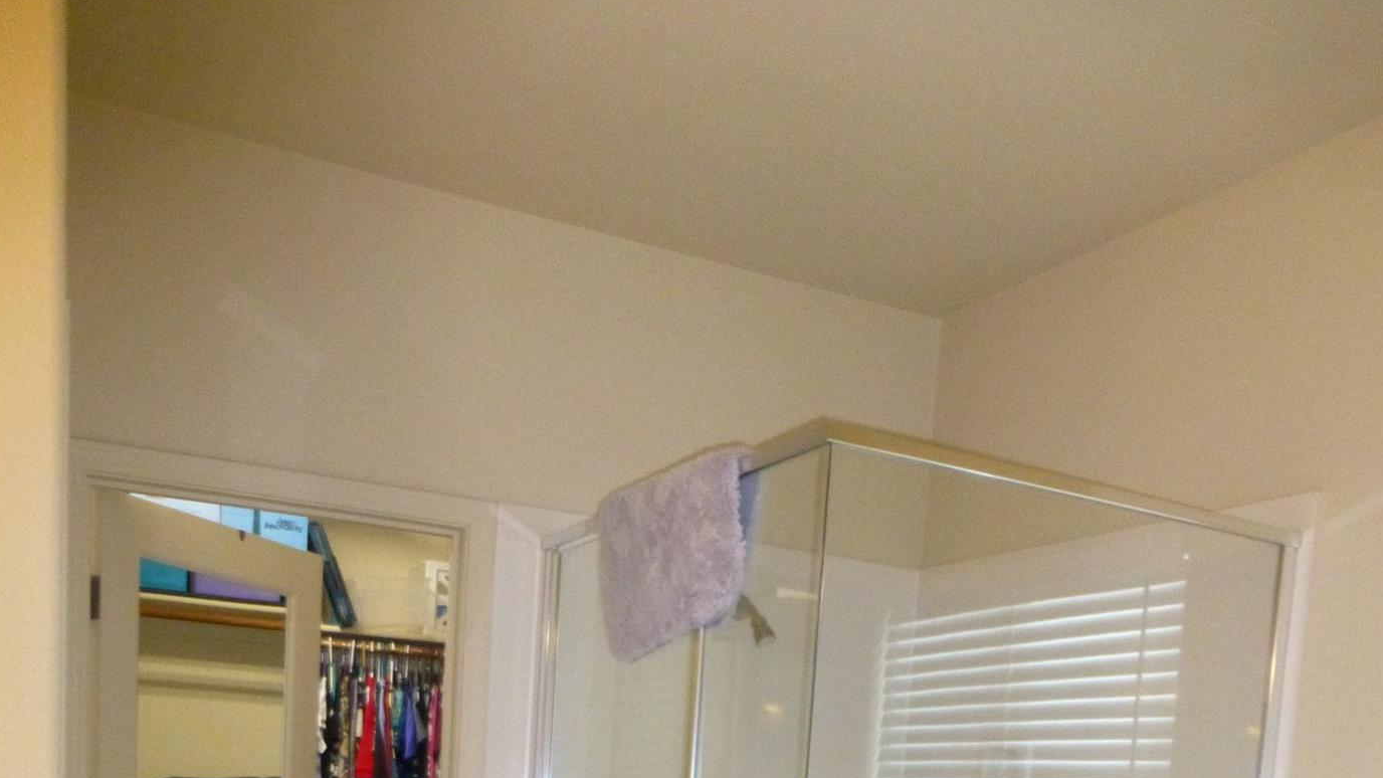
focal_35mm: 38
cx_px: 744
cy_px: 983
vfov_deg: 26.8
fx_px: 1394
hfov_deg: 52.7
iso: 640
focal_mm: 4.3
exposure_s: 1/60
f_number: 3.3
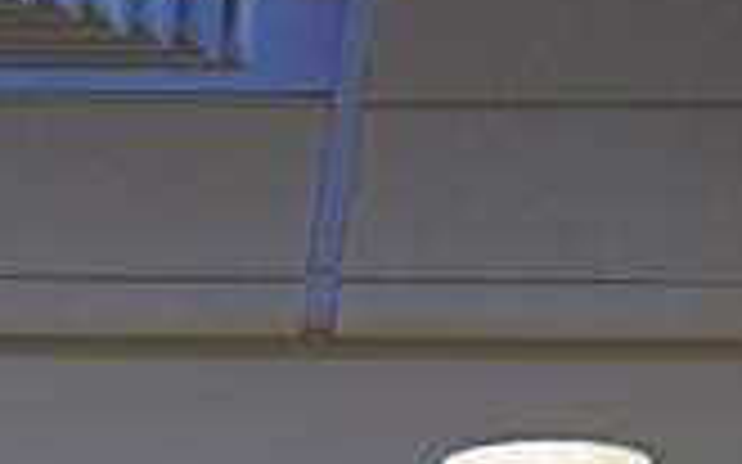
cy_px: 1734
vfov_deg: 4.0
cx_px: -54
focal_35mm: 311
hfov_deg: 6.7
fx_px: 6287
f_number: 4
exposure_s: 1/160
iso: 2000
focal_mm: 42
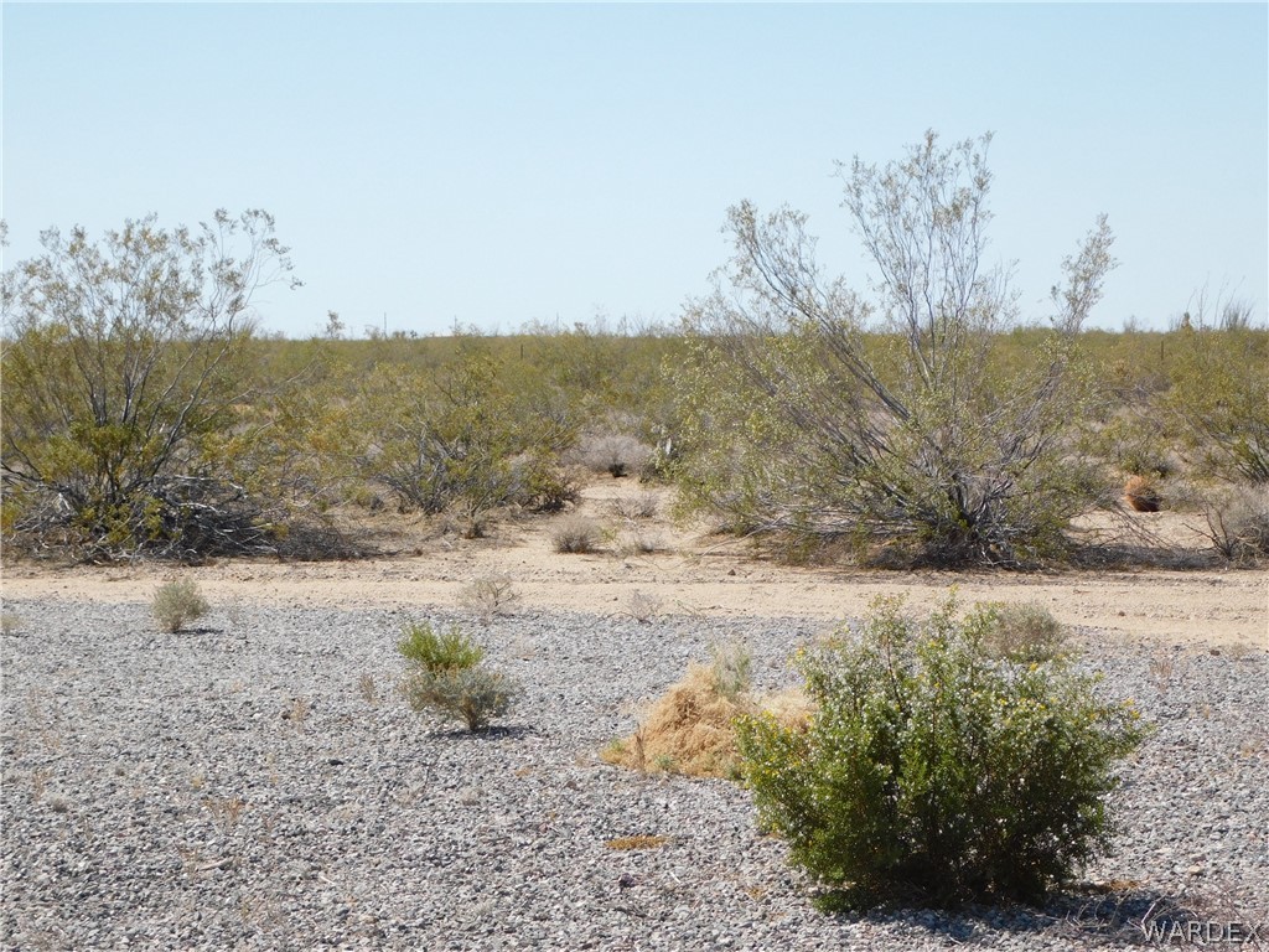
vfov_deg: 16.2
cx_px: 634
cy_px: 476
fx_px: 3336
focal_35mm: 91
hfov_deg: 21.5
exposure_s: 1/800
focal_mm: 16.1
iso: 125
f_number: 4.5
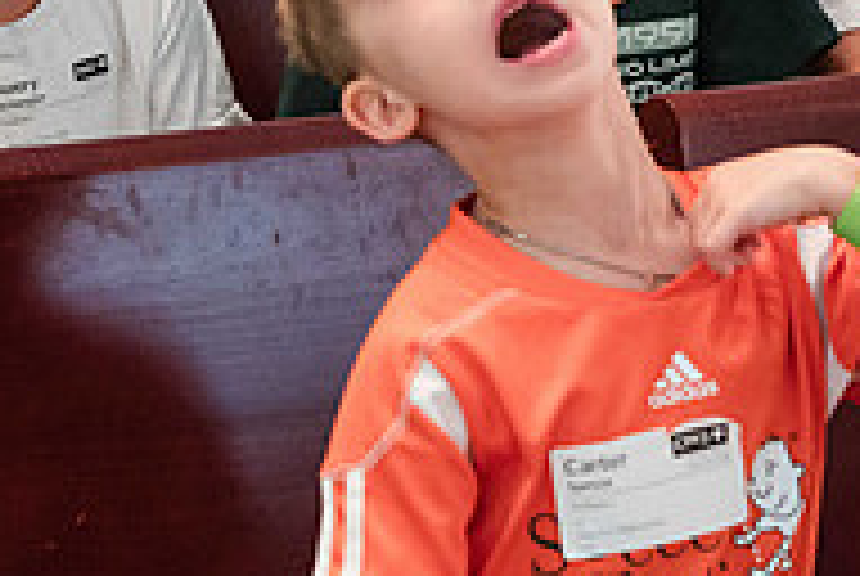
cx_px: 562
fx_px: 6532
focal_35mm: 273
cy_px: 317
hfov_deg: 7.5
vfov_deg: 5.1
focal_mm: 85
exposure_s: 1/100
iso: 6400
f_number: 5
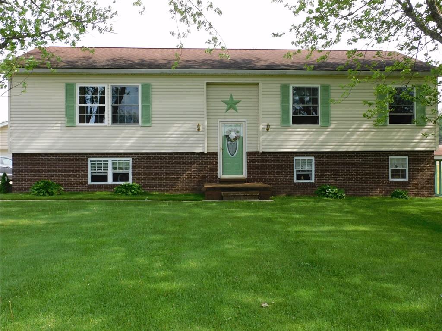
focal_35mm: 35
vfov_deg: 40.7
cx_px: 221
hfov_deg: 52.6
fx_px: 447
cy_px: 166
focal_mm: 6.3
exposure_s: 1/400
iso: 125
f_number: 3.8
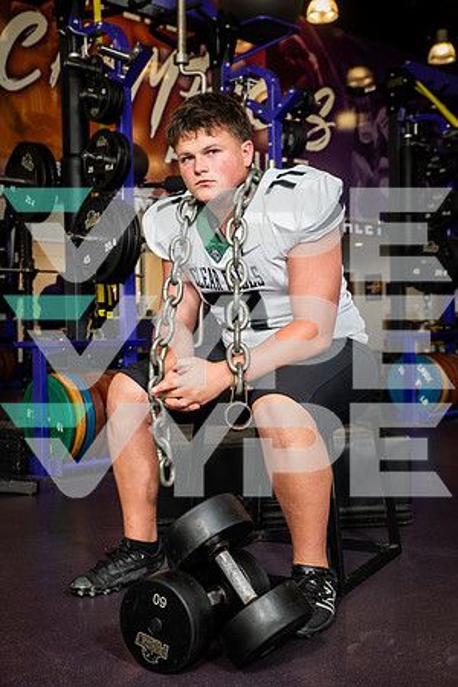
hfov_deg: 28.1
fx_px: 916
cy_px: 344
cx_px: 229
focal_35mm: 48
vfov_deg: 41.1
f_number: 7.1
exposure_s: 1/250
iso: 800
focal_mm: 48
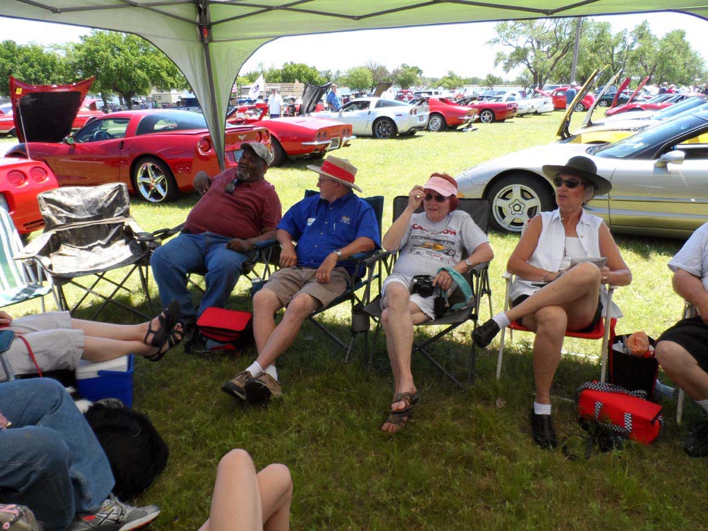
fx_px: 491
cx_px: 354
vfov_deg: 56.8
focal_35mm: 24
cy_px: 266
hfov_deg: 71.6
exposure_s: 1/250
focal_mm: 4
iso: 80
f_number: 3.2
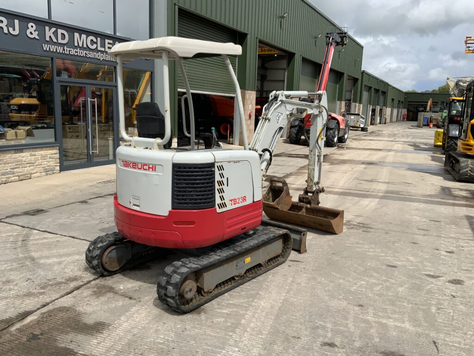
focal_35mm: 29
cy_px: 178
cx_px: 237
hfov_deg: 61.7
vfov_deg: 48.2
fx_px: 397
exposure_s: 1/2227
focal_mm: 3
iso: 20
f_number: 1.8
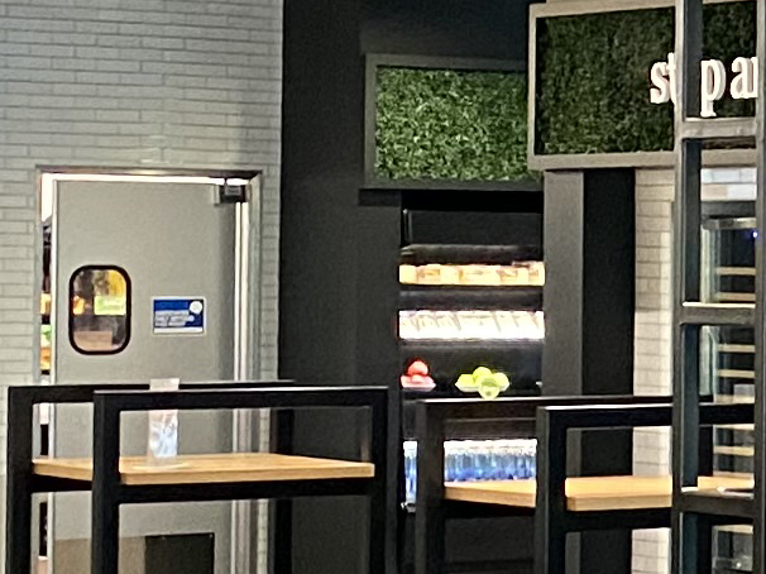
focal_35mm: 173
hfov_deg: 9.8
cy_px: 193
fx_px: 3827
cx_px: 1972
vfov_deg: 8.6
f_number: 1.8
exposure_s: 1/40
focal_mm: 4.25
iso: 500
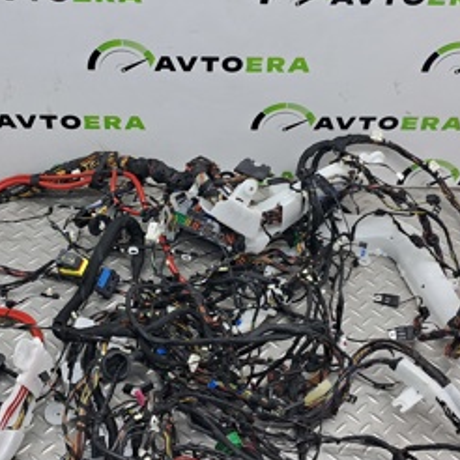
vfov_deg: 27.7
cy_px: 229
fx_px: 932
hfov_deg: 27.7
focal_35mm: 62
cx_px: 204
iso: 80
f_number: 1.8
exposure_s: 1/50
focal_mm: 4
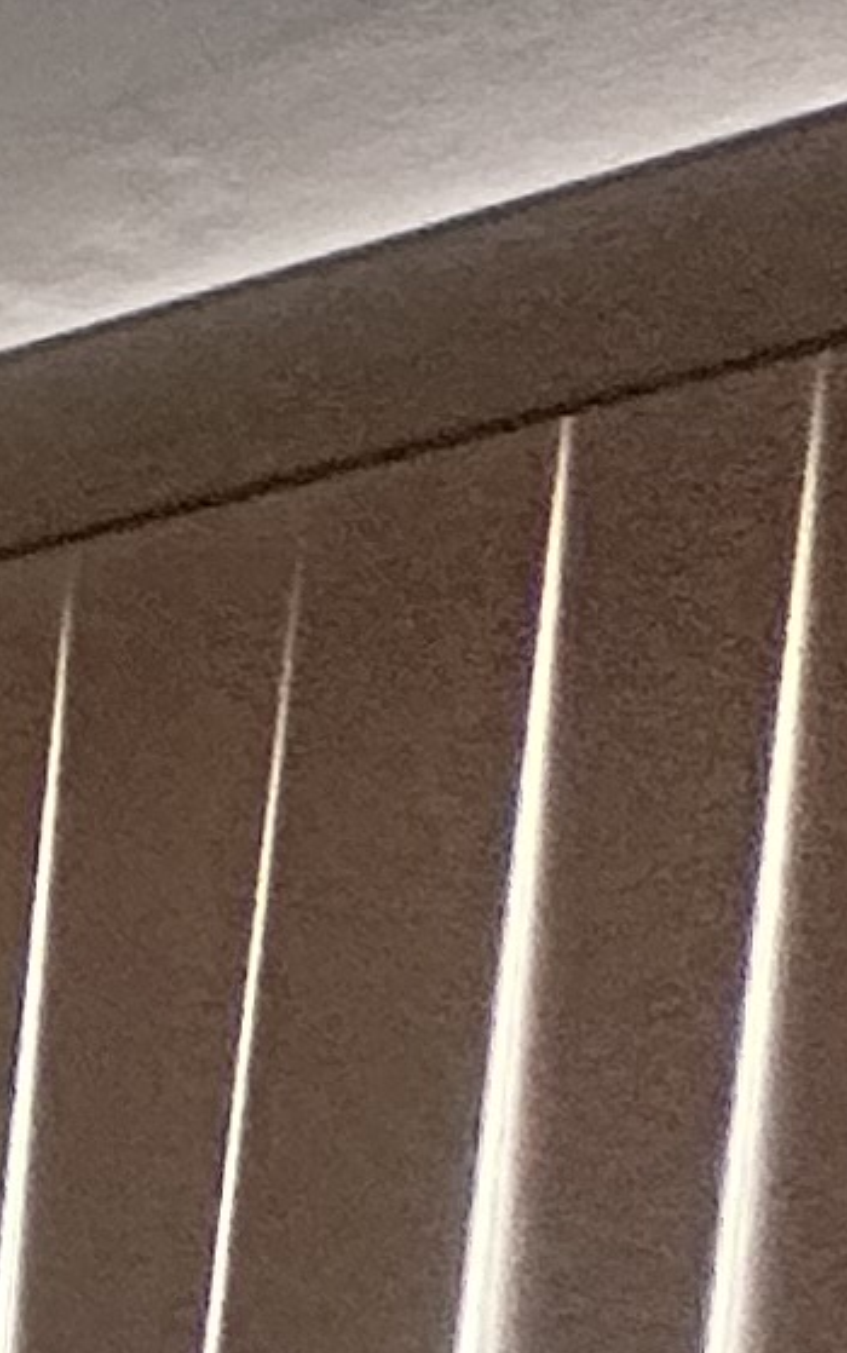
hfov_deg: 5.4
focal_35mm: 107
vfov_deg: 16.3
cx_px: -4010
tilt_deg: -4.4
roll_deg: +0.6
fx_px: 3947
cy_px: 2437
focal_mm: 2.22
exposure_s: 1/99
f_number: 2.2
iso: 160
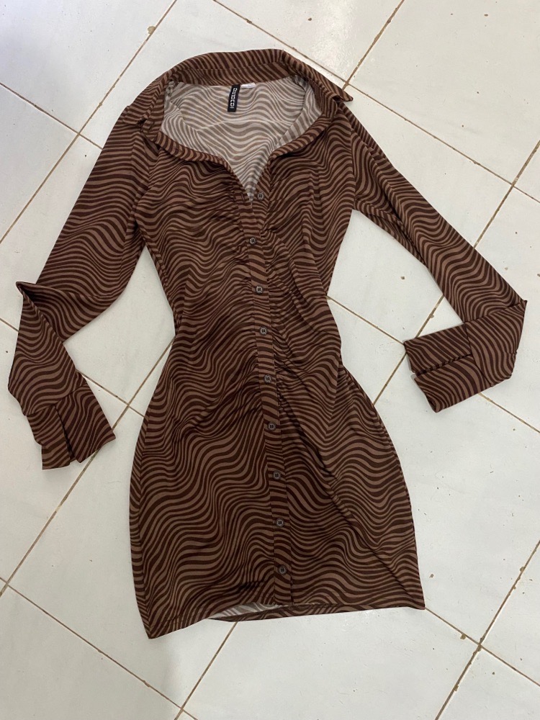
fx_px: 541
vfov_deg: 67.3
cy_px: 360
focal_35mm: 26
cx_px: 270
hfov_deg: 53.1
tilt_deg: -82.8
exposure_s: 1/50
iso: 500
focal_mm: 4.25
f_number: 1.8
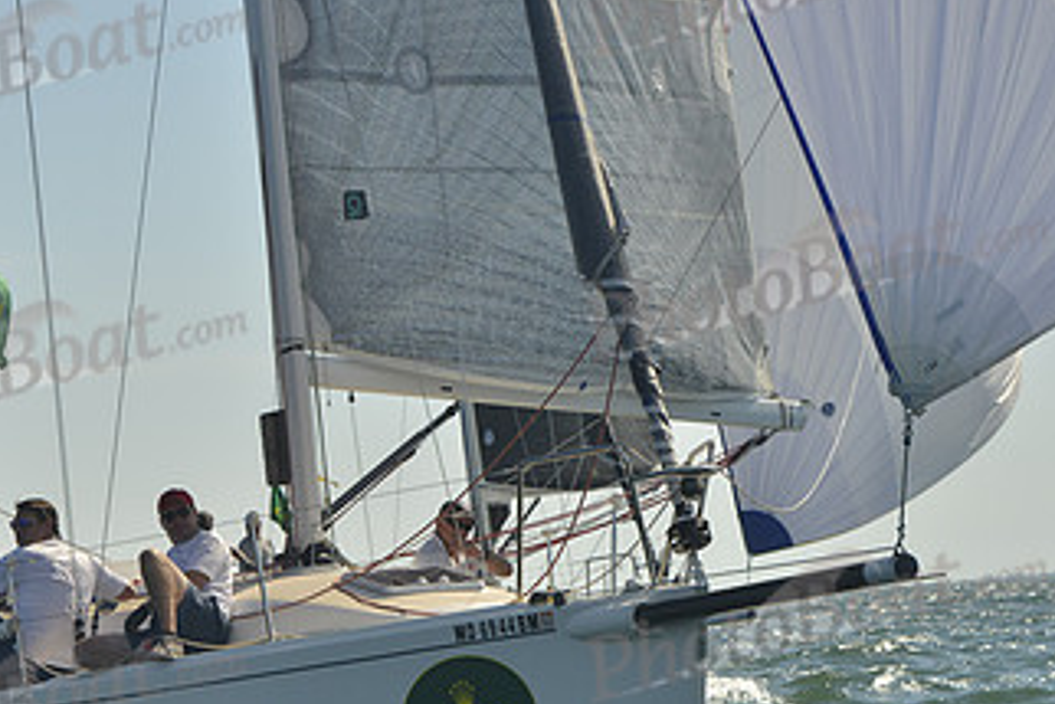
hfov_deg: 11.2
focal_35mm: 184
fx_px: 5394
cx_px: 419
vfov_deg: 7.5
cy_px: 493
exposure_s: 1/1250
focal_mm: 102
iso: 400
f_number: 8
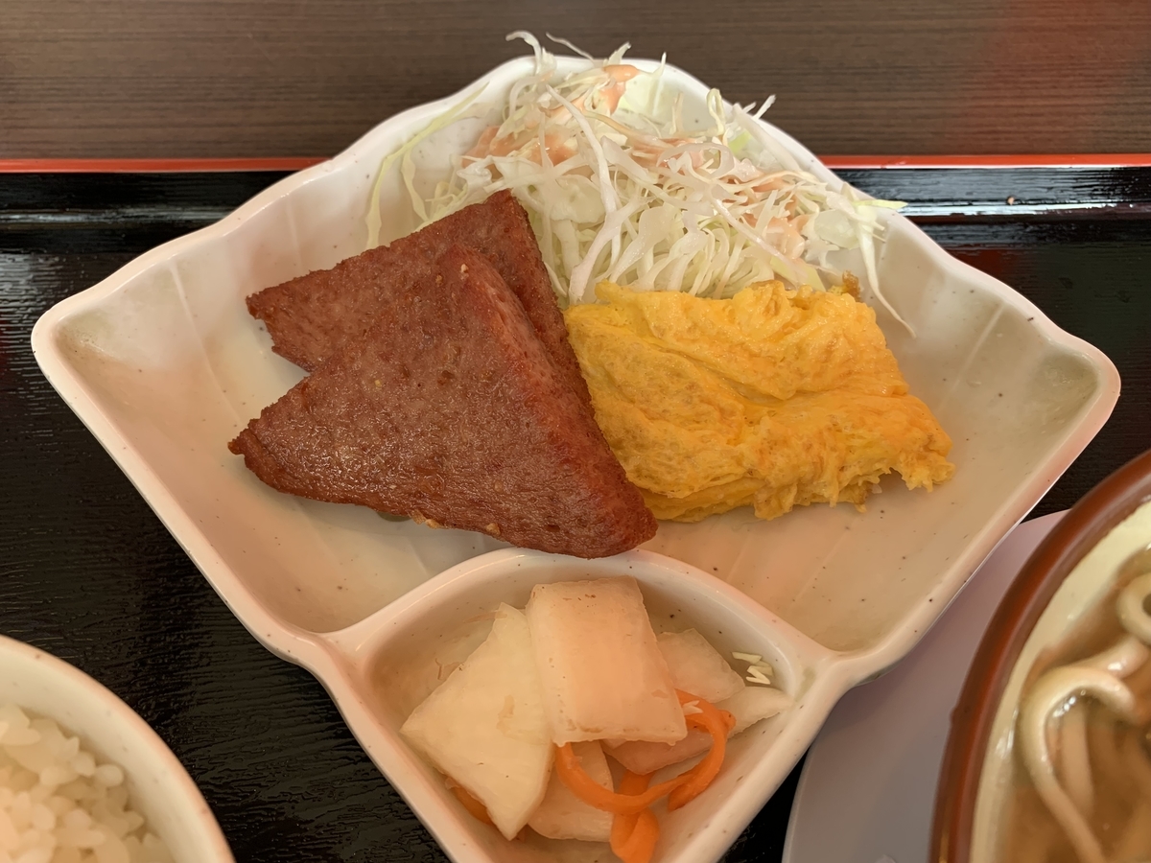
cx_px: 576
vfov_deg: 53.1
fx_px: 865
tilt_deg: -59.3
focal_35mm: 26
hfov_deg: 67.3
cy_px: 432
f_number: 1.8
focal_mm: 4.25
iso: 64
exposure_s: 1/121
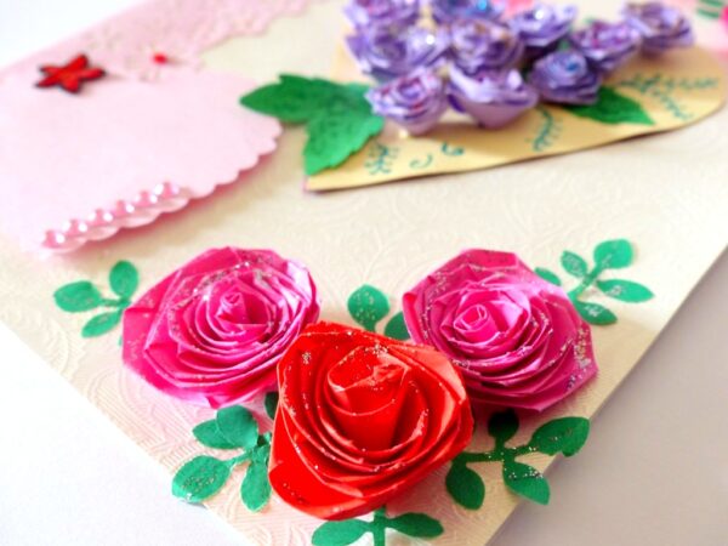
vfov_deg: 36.8
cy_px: 273
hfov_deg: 47.9
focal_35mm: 39
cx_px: 364
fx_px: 820
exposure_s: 1/60
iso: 200
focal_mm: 7
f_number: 2.8
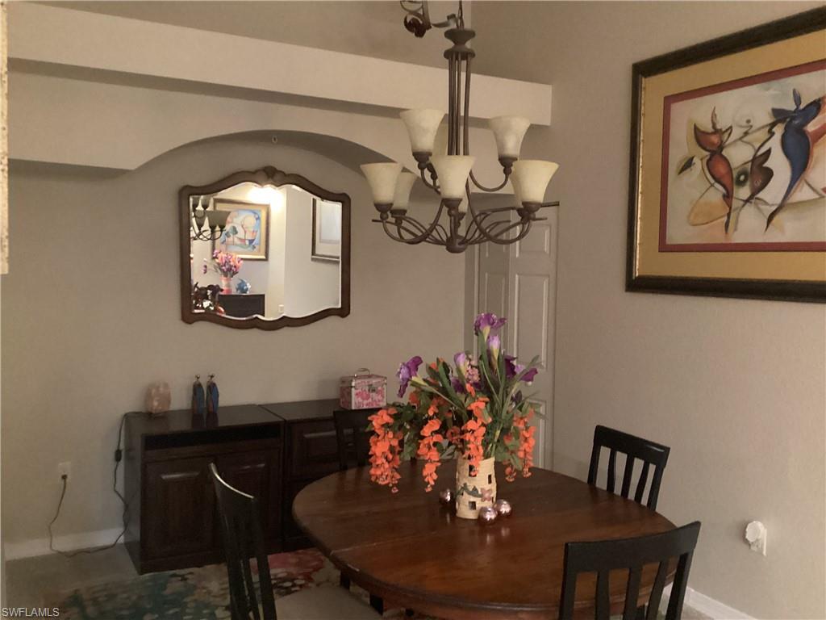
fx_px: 740
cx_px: 413
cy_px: 310
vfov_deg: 45.4
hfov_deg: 58.4
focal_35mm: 31
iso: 640
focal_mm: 3.3
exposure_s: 1/20
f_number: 2.4
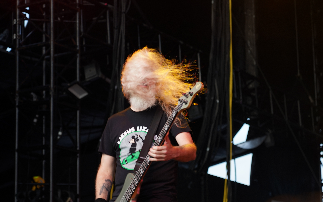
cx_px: 148
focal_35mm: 124
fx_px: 1092
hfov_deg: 16.8
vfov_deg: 10.6
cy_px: 107
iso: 400
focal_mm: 105
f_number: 4
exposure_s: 1/125
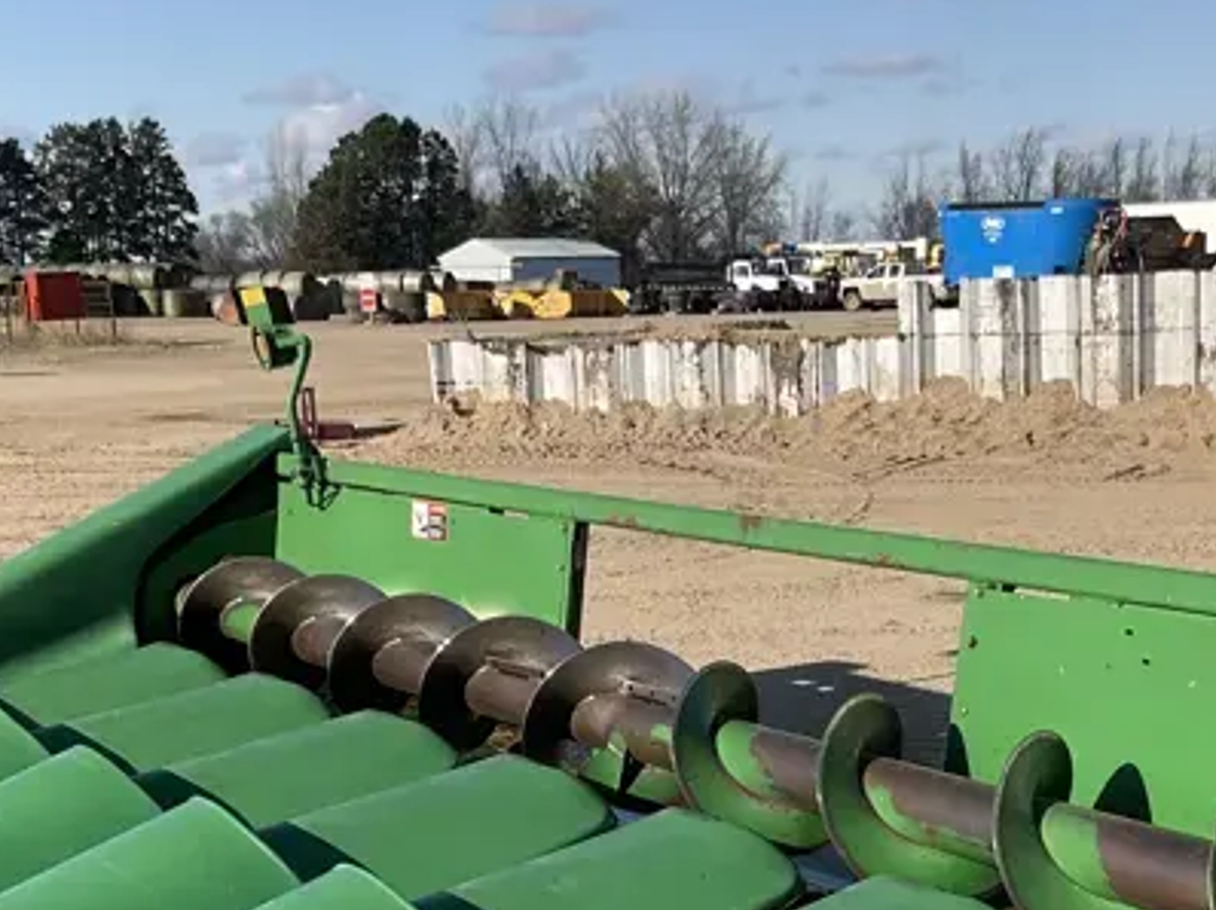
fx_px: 2457
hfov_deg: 27.6
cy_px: 1017
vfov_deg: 20.0
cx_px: 797
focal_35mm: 70
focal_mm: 3
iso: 25
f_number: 1.8
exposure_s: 1/1675
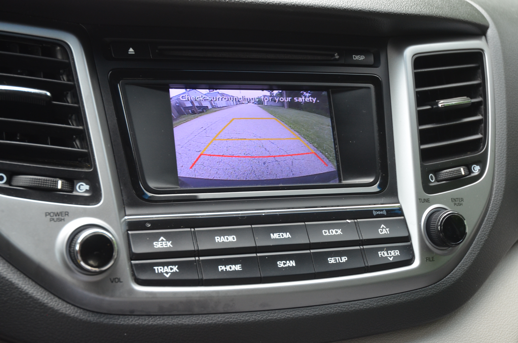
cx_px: 259
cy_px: 172
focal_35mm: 66
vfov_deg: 20.5
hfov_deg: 30.6
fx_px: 948
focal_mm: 44
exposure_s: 1/60
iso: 640
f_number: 4.2
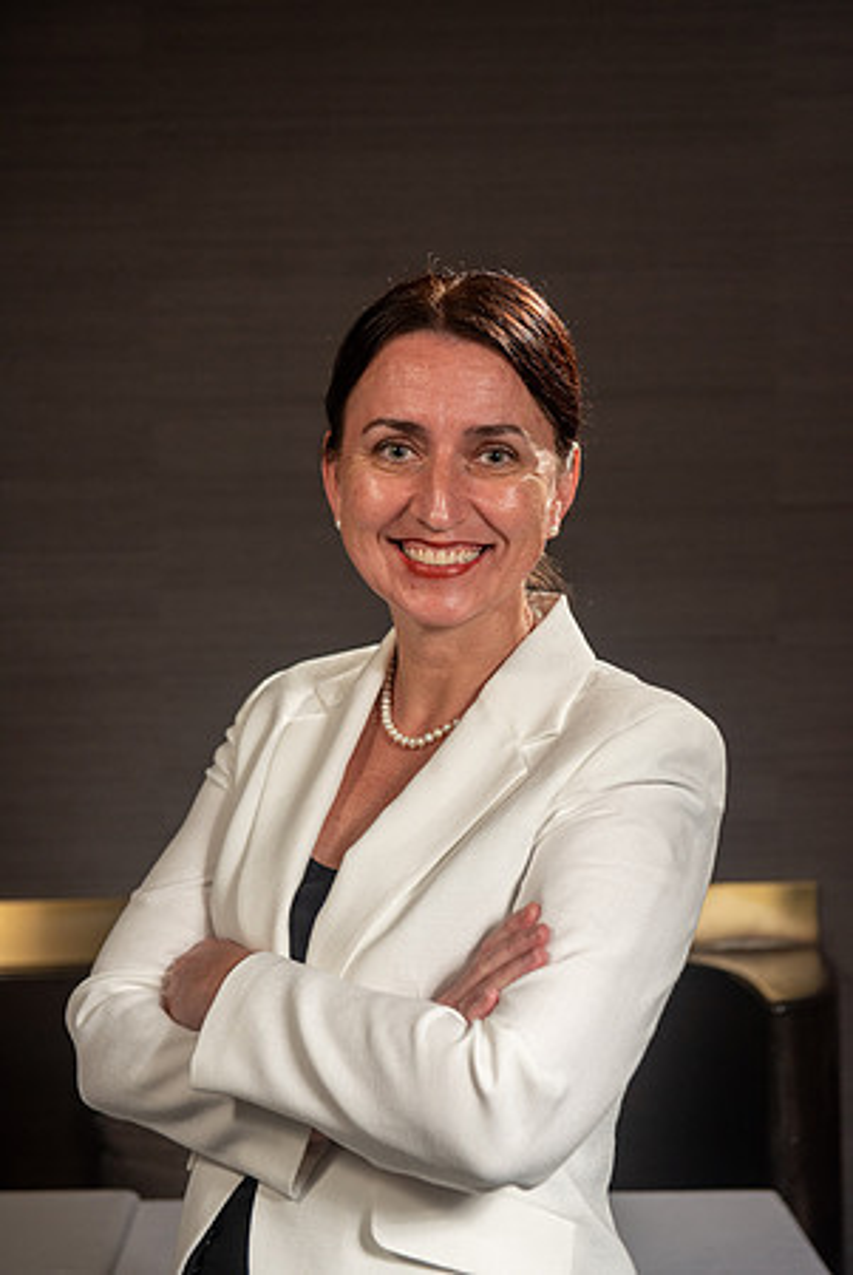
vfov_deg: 33.4
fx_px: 2127
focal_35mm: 60
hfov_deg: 22.7
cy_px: 638
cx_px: 426
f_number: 4
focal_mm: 60
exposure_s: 1/125
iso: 800
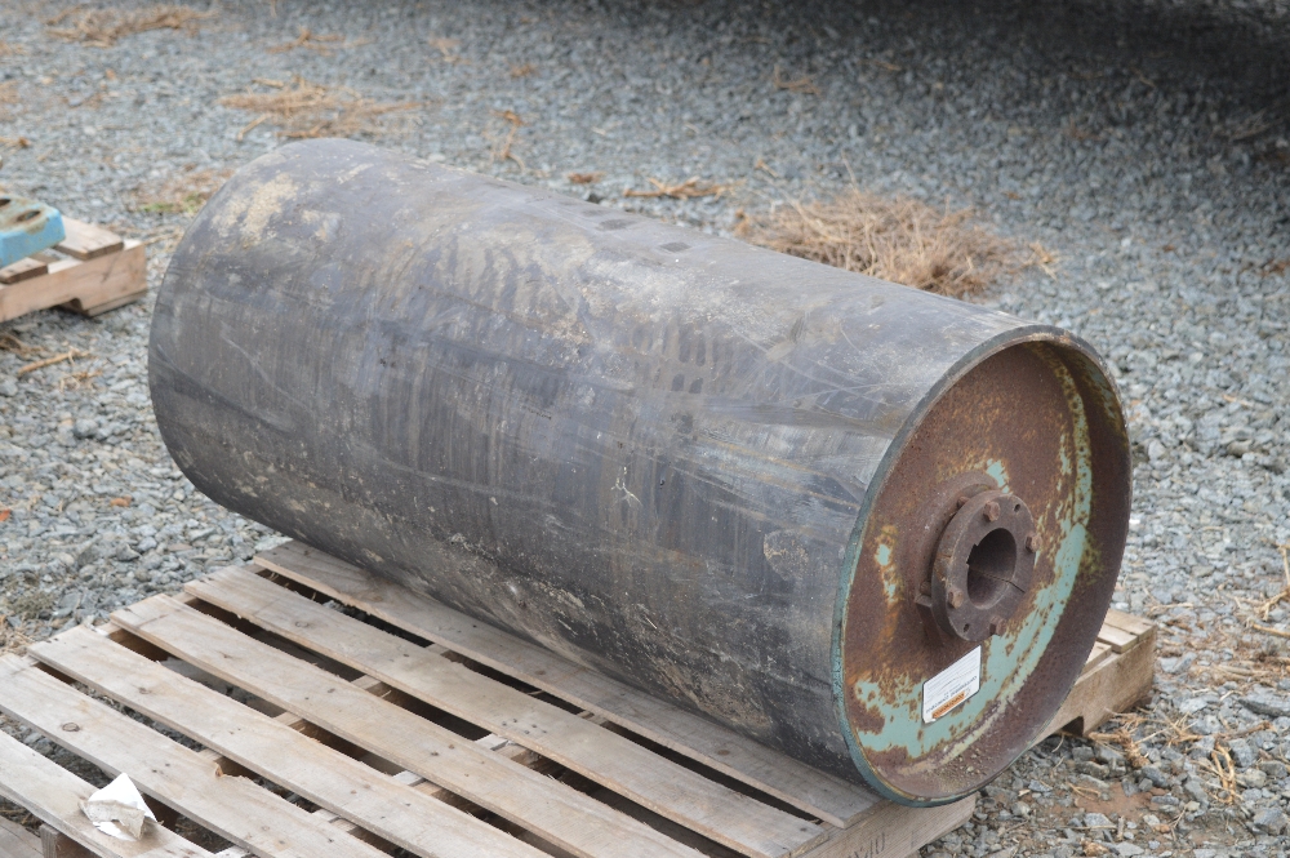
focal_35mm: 69
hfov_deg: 29.3
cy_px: 429
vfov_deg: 19.7
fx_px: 2470
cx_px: 645
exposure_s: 1/125
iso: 400
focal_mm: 46
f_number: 5.6
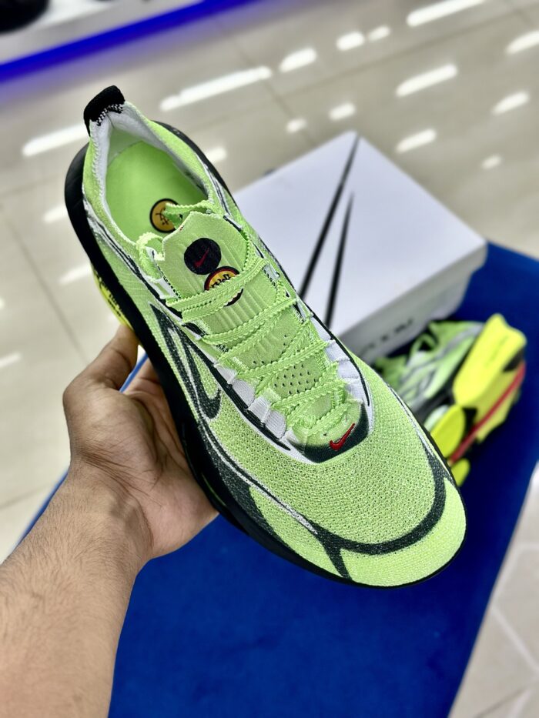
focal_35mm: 48
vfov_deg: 39.7
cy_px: 359
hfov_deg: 30.3
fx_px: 996
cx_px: 270
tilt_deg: -54.7
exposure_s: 1/125
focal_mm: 6.86
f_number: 1.78
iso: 64
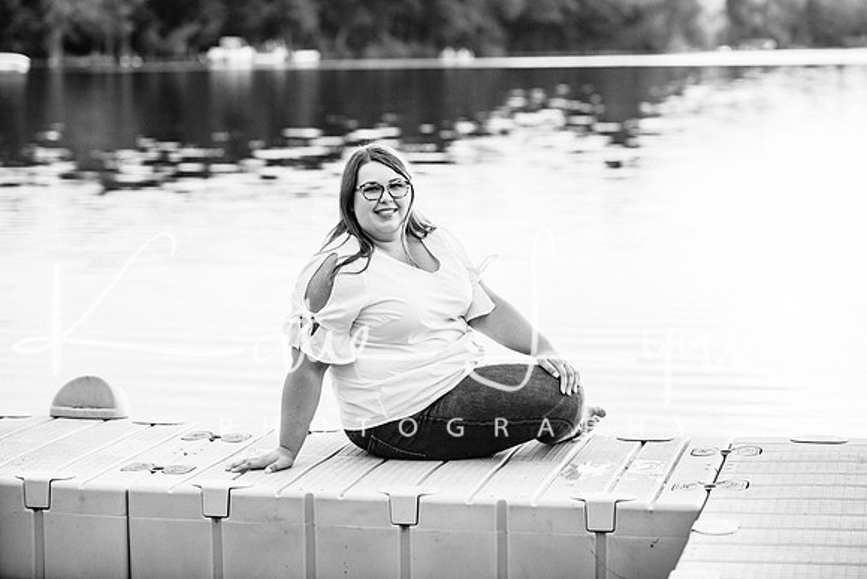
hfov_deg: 23.9
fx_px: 2047
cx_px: 434
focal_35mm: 85
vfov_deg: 16.1
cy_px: 290
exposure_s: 1/320
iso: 800
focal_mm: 85
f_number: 2.8
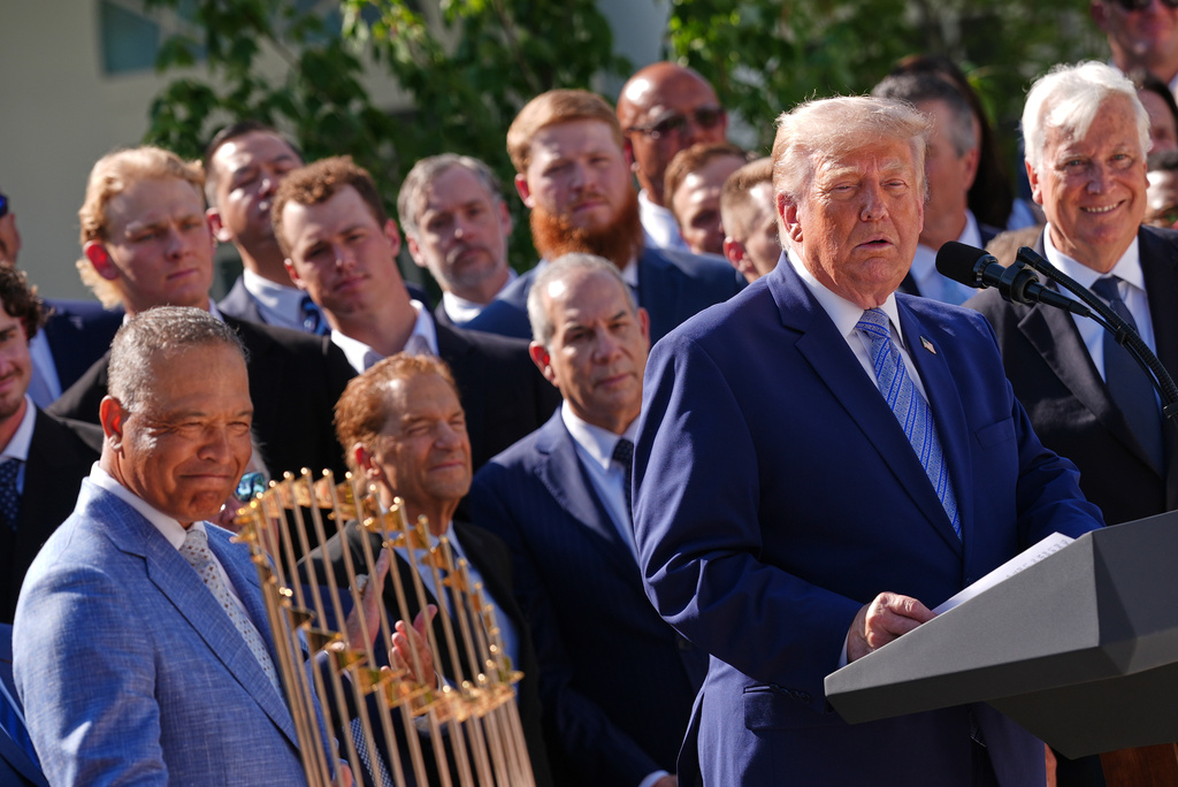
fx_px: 7301
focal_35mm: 223
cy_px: 394
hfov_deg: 9.2
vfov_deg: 6.2
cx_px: 589
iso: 125
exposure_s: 1/1250
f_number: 3.5
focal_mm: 149
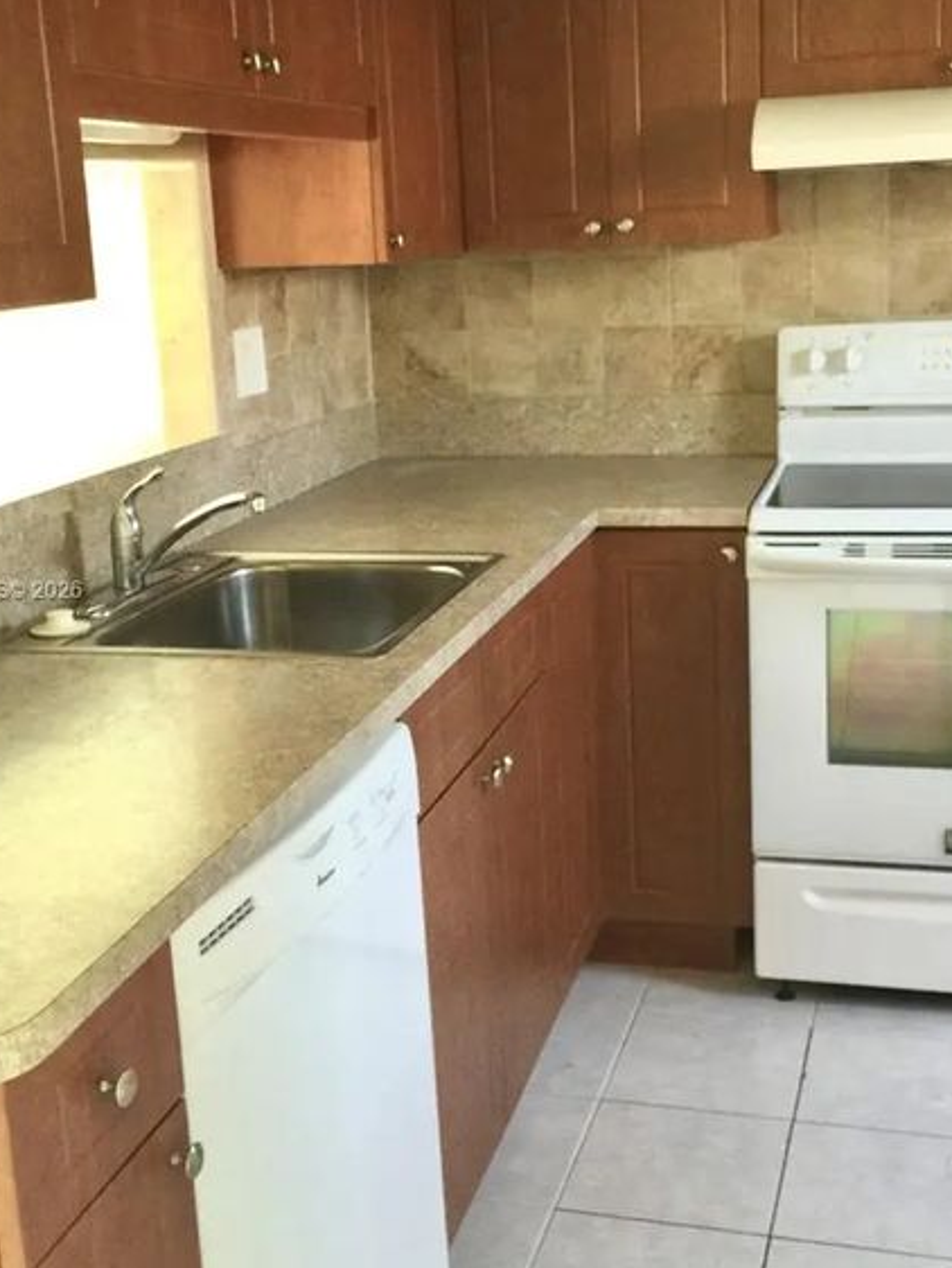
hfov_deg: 32.9
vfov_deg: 42.9
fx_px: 1612
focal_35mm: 44
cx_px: 508
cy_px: 592
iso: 80
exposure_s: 1/4
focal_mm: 4.15
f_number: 2.2
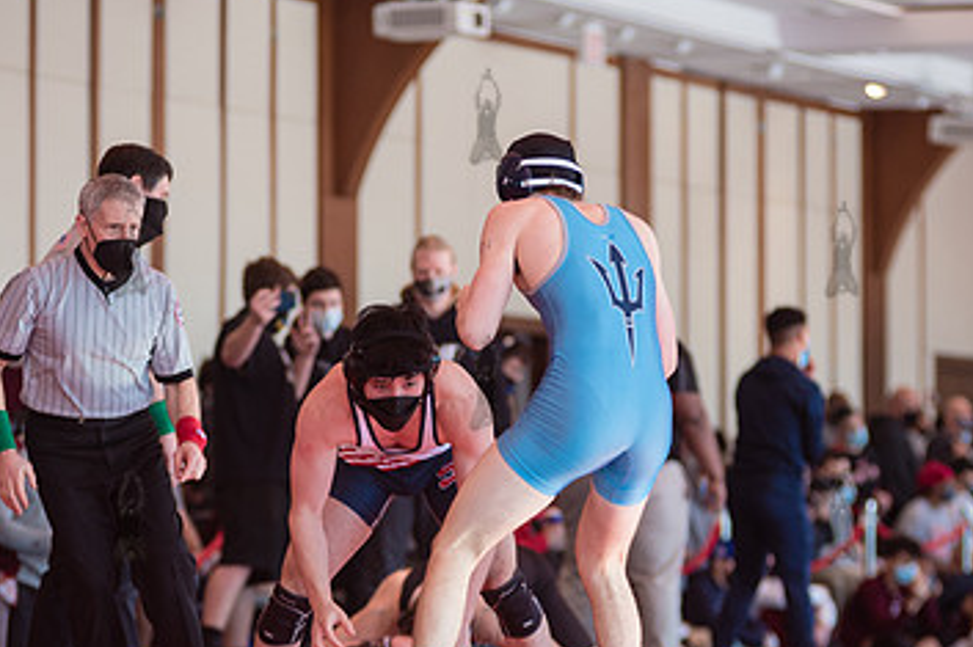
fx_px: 6889
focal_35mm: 255
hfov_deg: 8.1
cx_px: 485
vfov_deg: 5.4
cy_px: 381
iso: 400
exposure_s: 1/400
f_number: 3.5
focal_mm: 145
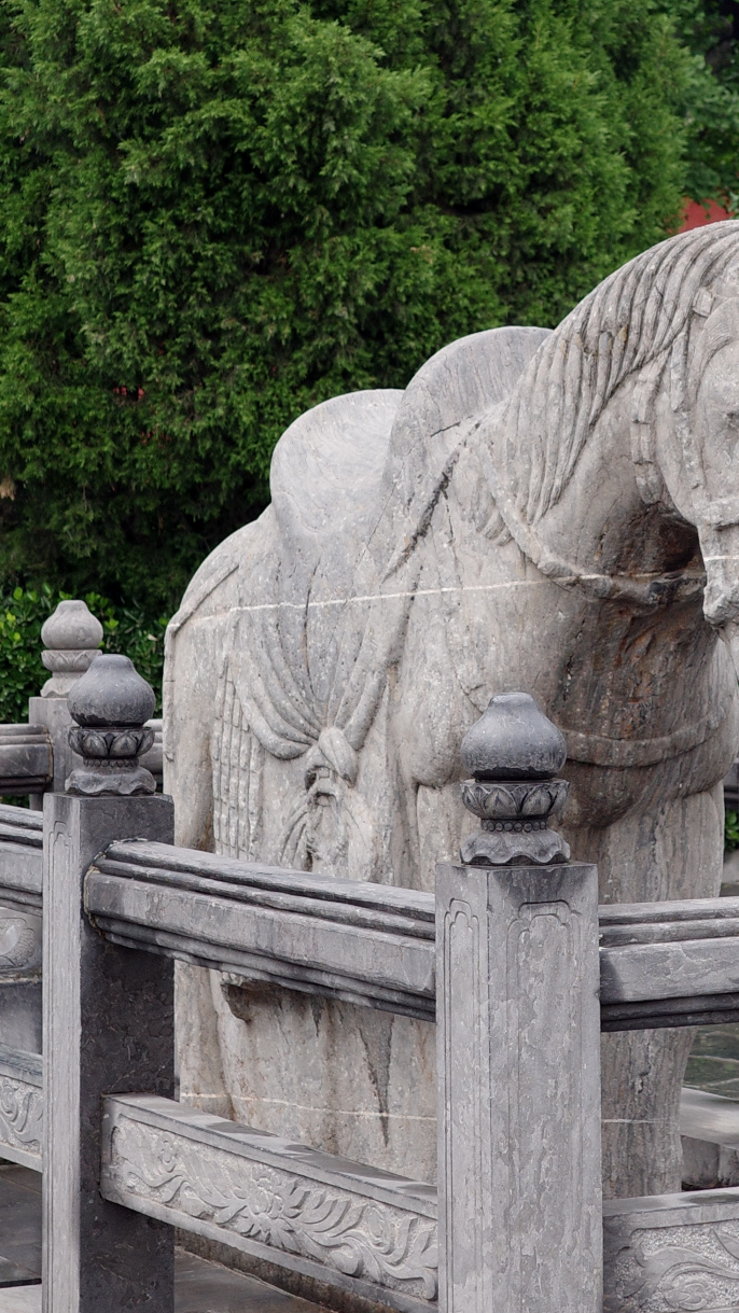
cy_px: 680
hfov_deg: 18.2
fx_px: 2298
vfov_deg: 31.9
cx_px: 520
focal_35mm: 66
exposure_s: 1/250
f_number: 4
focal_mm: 26
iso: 200
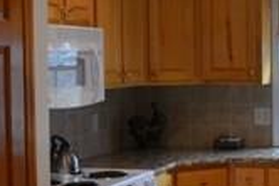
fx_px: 807
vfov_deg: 13.2
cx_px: 340
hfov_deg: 18.5
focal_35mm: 104
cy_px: 85
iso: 560
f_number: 3.5
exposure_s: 1/60
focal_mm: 18
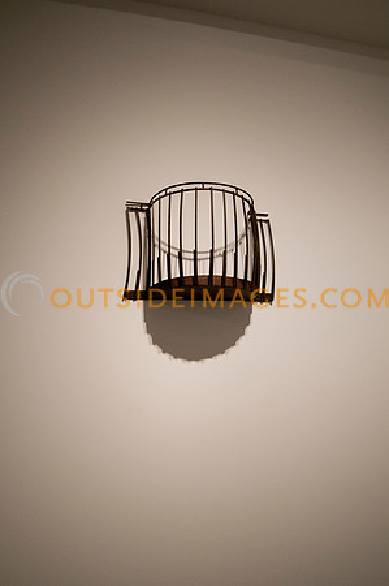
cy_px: 293
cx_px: 194
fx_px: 366
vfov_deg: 77.4
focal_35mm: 22
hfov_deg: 56.0
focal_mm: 15
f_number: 3.5
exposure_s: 1/50
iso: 800
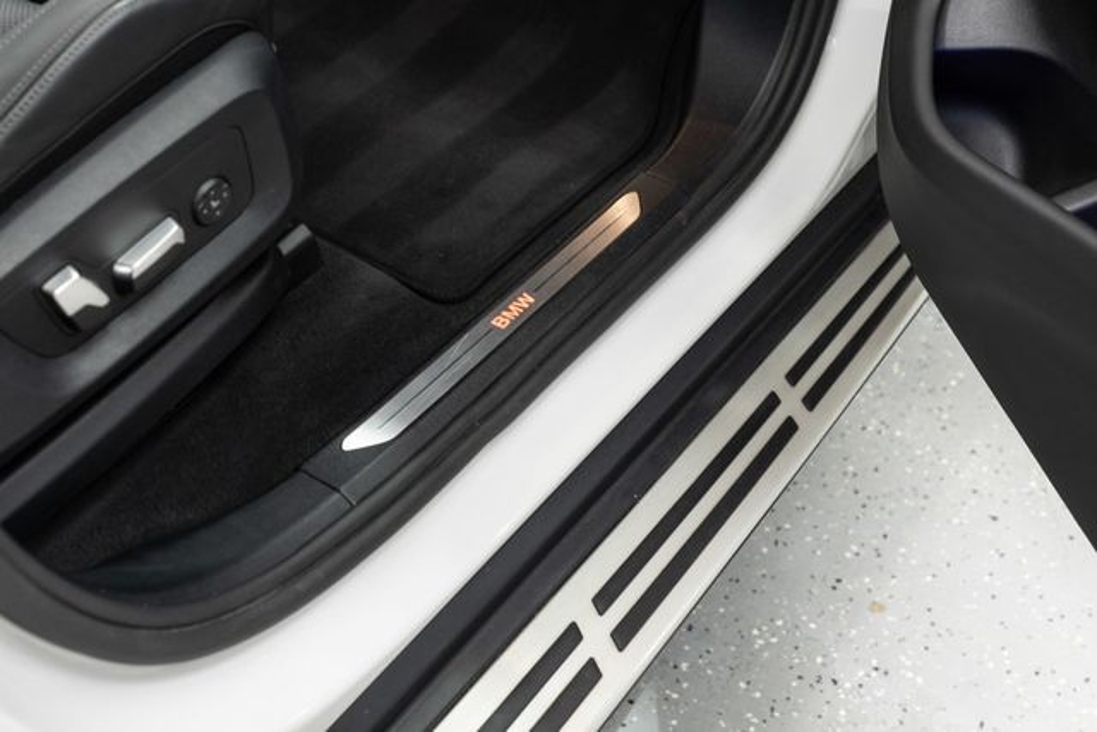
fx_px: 1280
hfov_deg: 46.4
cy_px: 366
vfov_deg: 31.9
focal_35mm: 42
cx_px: 548
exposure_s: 1/40
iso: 640
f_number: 3.2
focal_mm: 28
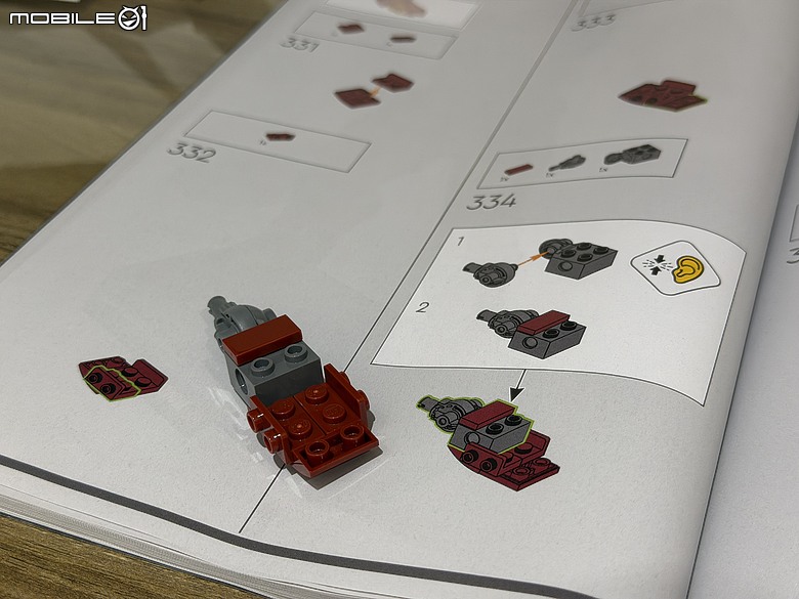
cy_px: 300
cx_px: 400
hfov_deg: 39.7
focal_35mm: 48
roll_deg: +1.4
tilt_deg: -38.7
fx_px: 1108
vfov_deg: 30.3
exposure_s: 1/60
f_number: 1.78
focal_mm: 6.76
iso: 200
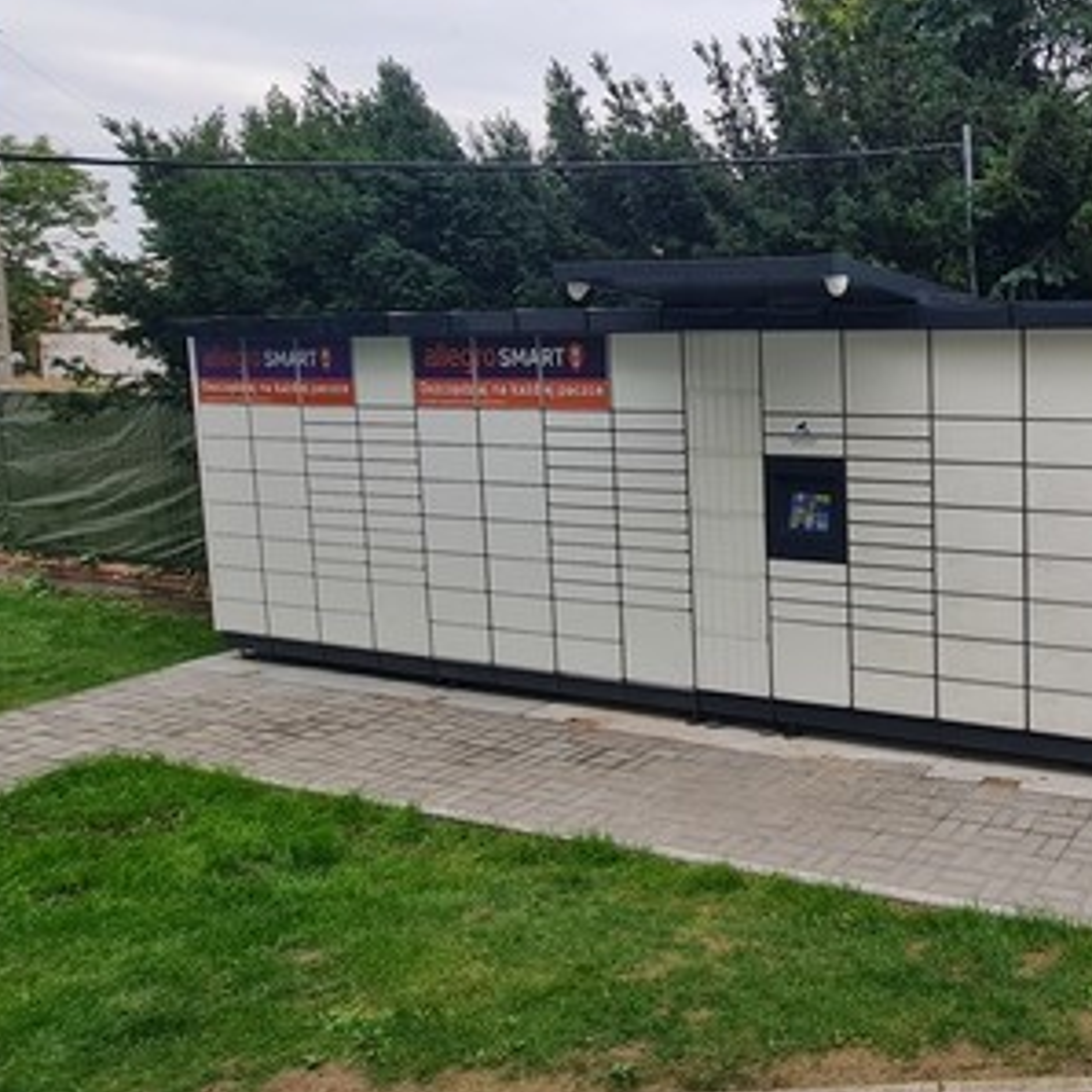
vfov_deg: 58.7
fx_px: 964
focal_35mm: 27
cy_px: 449
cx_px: 1074
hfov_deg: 49.2
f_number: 2.2
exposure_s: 1/253
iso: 64
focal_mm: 2.2
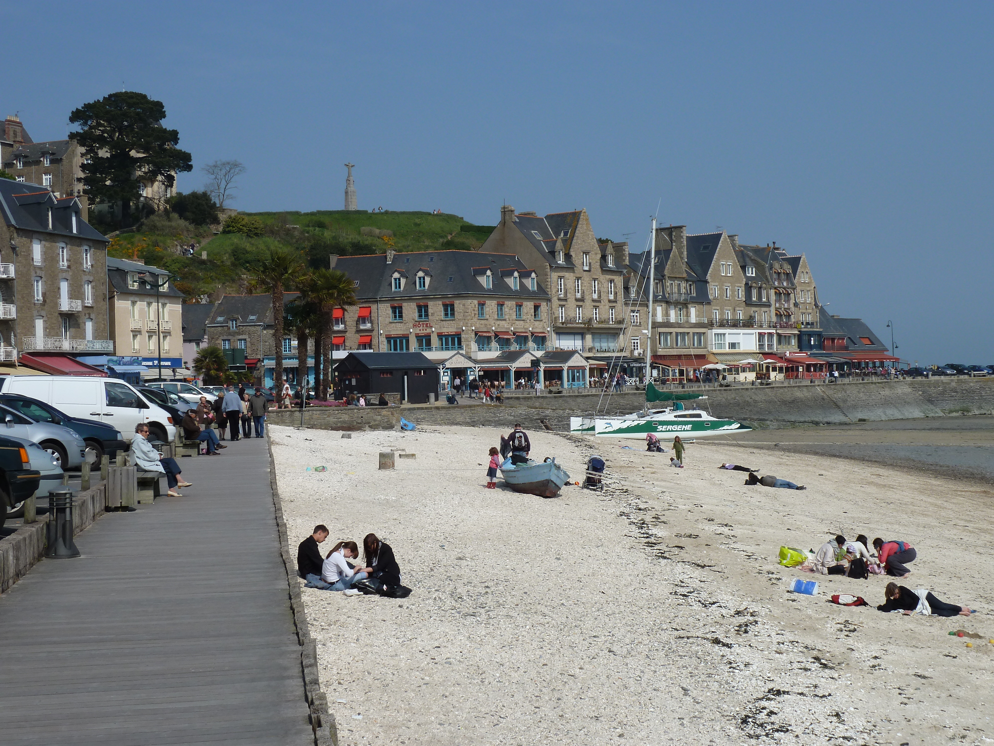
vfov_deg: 26.6
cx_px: 497
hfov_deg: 34.9
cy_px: 373
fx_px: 1579
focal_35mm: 55
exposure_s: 1/640
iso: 80
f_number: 5.6
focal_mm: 9.1
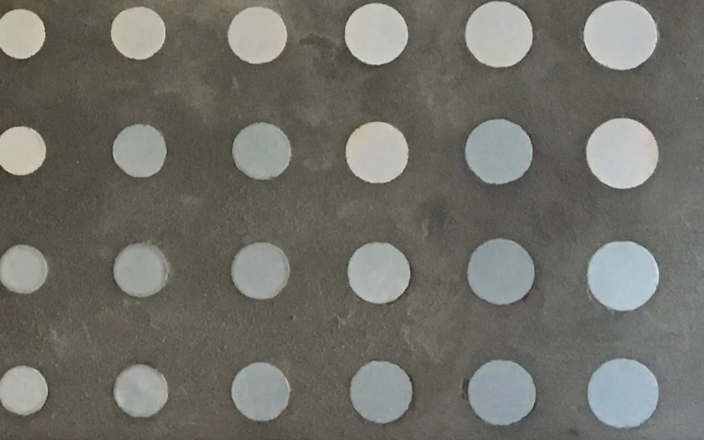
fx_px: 1861
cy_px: -287
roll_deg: +0.4
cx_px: 58
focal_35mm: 97
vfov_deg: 12.6
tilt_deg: -3.1
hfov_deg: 20.9
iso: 200
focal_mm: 4.15
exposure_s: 1/25
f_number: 2.2
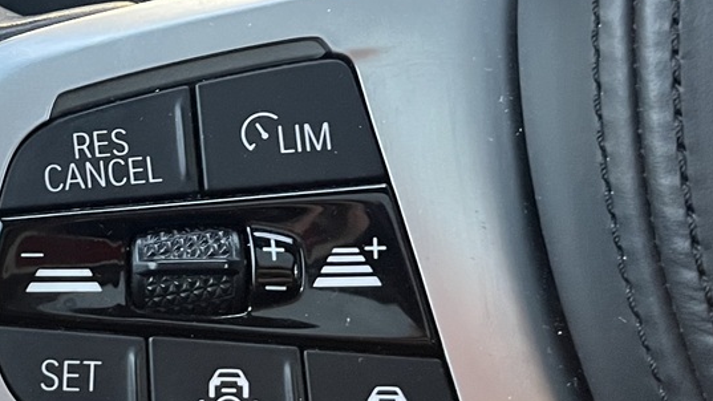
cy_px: 105
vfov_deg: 15.8
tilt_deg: -17.8
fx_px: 1437
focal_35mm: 76
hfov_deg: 27.2
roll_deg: +1.0
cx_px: 125
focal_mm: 5.1
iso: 640
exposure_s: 1/40
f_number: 1.6
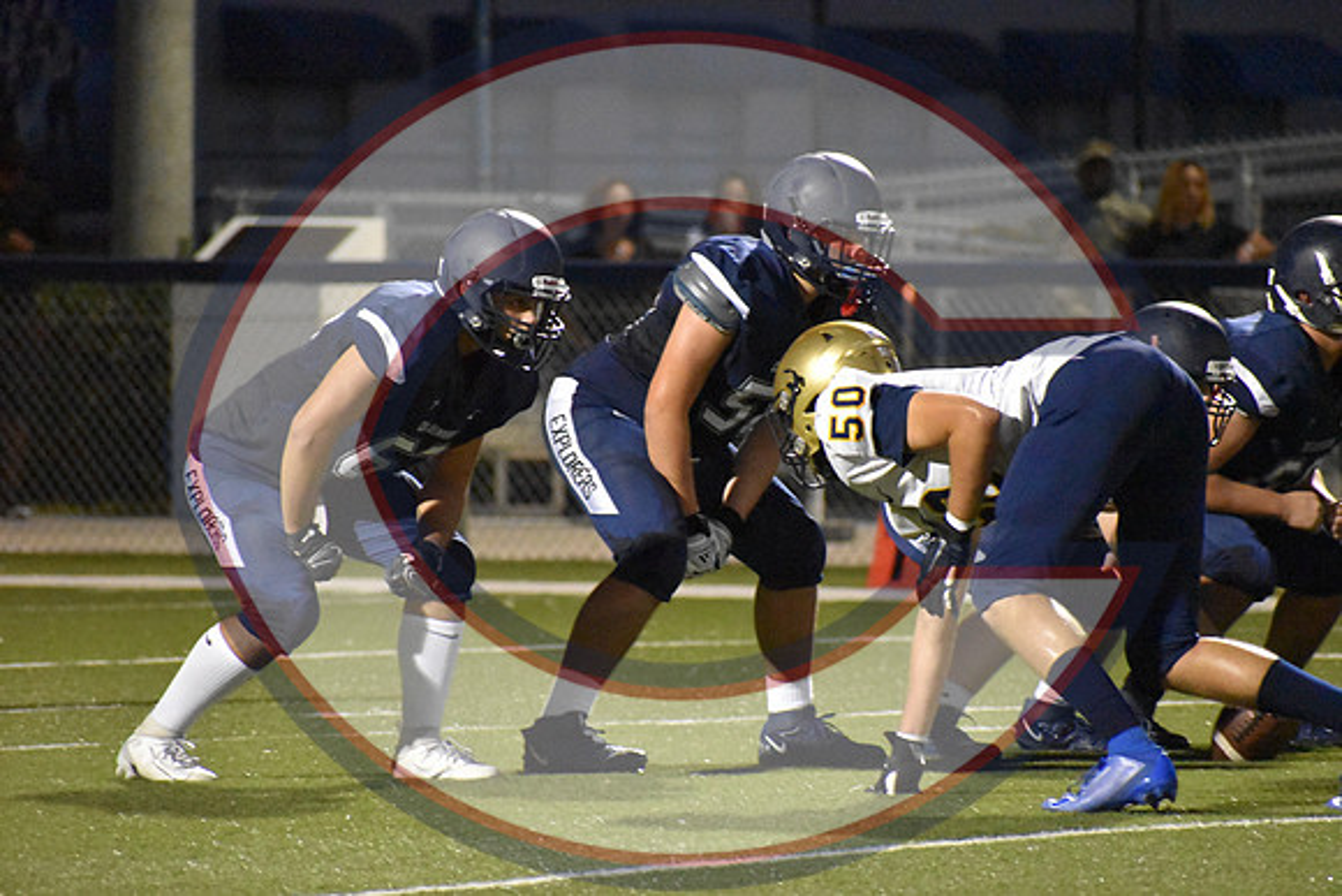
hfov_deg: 4.6
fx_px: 16778
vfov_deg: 3.1
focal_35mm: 450
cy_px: 448
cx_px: 671
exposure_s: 1/200
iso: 12800
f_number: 6.3
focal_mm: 300
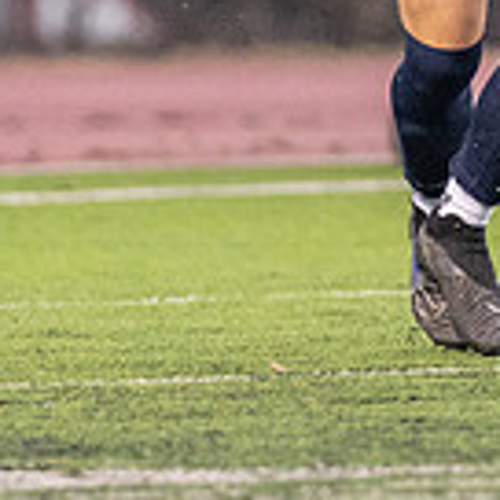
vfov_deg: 1.3
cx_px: 633
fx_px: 22813
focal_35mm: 1396
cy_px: -314
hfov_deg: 1.3
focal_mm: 200
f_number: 2.8
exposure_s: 1/1250
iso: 3200
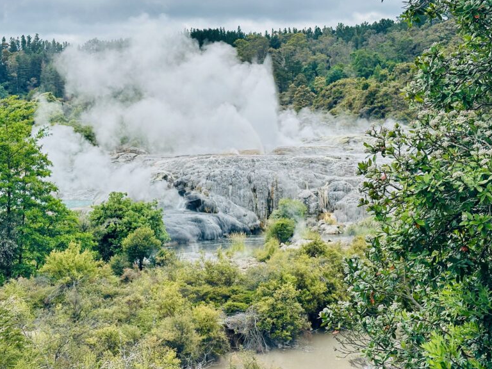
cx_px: 212
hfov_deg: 30.2
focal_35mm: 64
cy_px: 156
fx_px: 910
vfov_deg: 22.9
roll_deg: +0.9
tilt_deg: -0.4
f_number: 1.78
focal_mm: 6.86
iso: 64
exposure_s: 1/2532
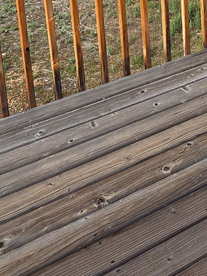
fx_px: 470
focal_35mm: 59
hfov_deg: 24.3
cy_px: -67
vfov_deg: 28.0
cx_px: 175
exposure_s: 1/2378
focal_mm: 2.2
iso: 100
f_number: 2.2
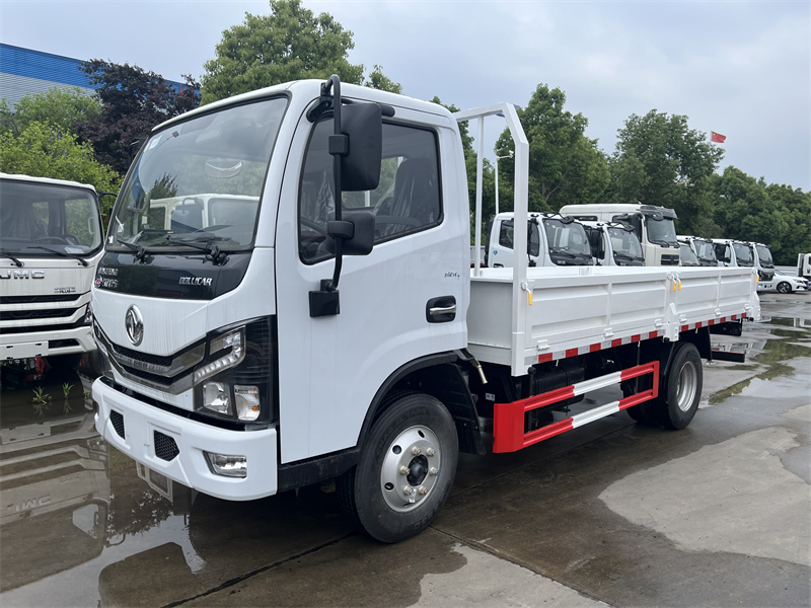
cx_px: 406
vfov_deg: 53.1
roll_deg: -1.9
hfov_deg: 67.3
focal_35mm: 26
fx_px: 609
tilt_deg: -6.2
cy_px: 304
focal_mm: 5.1
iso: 50
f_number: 1.6
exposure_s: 1/1175
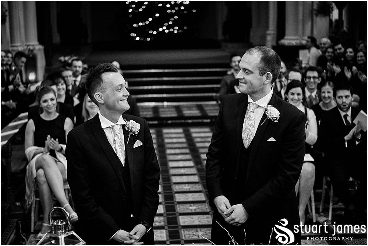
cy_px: 123
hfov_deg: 27.0
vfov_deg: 18.2
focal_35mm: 75
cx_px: 184
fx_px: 767
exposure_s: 1/320
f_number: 2
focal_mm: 50
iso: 5000
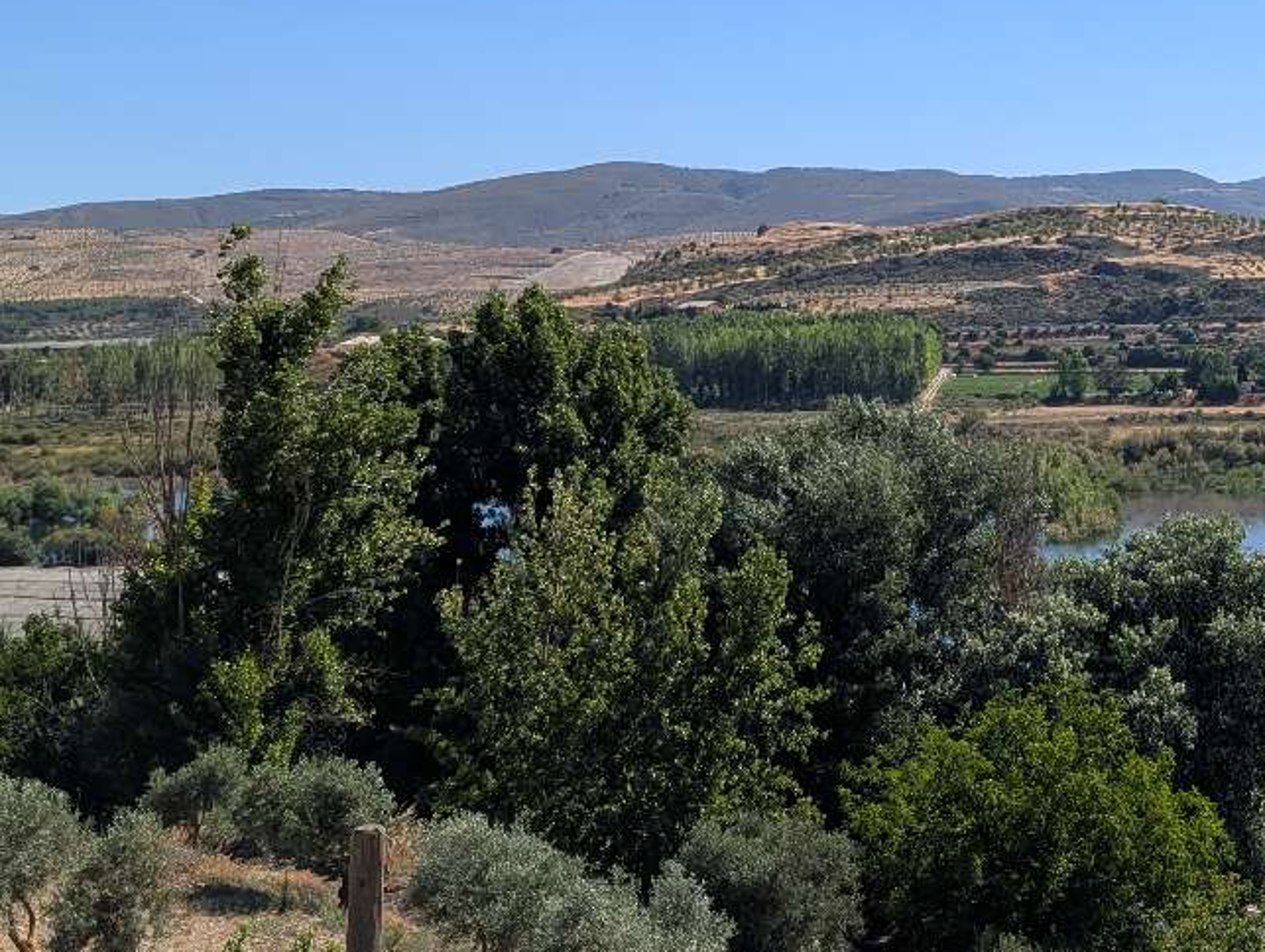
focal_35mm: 56
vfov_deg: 25.0
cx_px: 1253
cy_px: 15
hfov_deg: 31.8
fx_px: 2049
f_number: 1.68
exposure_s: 1/1527
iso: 21
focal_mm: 6.9
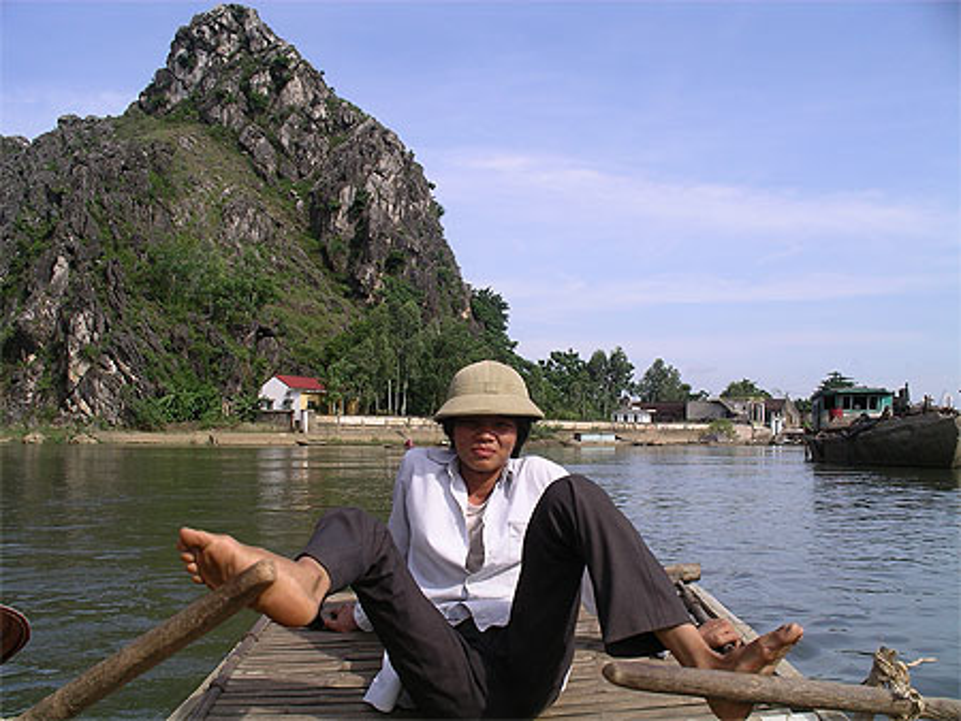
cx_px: 480
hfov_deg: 50.1
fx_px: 1028
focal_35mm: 37
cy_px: 360
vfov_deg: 38.7
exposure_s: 1/209
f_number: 5
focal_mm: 7.8
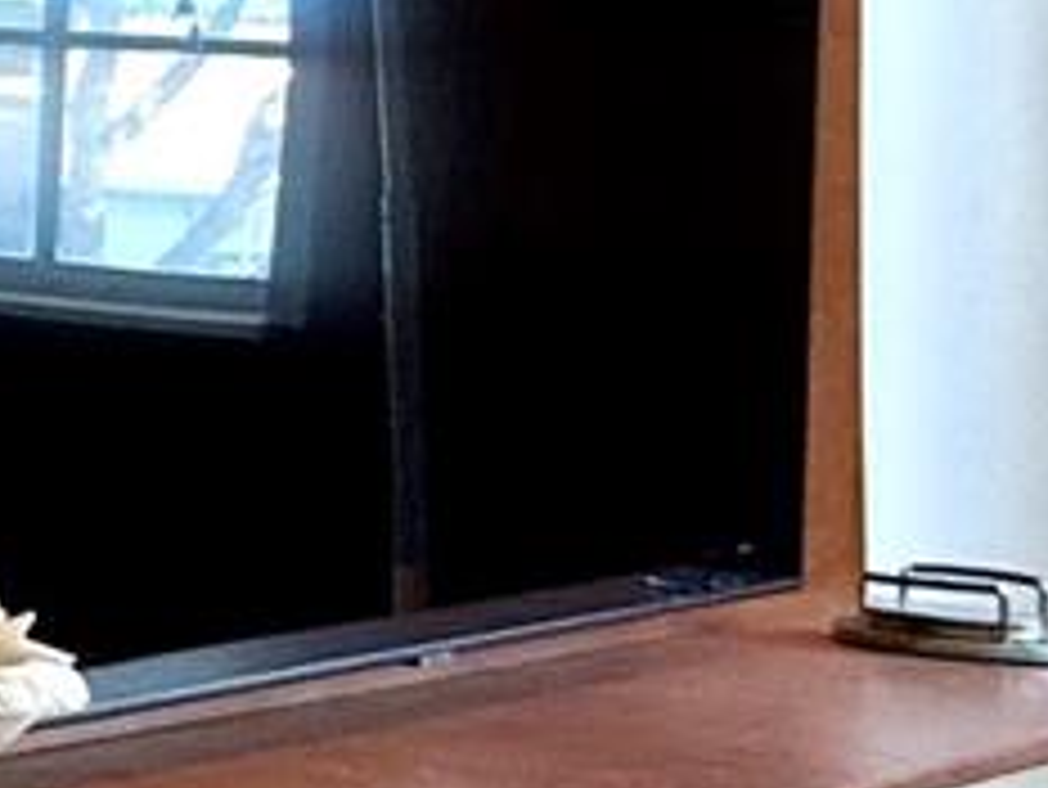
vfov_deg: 15.2
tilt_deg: +1.0
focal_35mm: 96
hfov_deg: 11.6
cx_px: -2069
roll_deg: -1.5
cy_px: 68
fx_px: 2908
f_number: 2.2
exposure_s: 1/120
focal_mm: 2.22
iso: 160
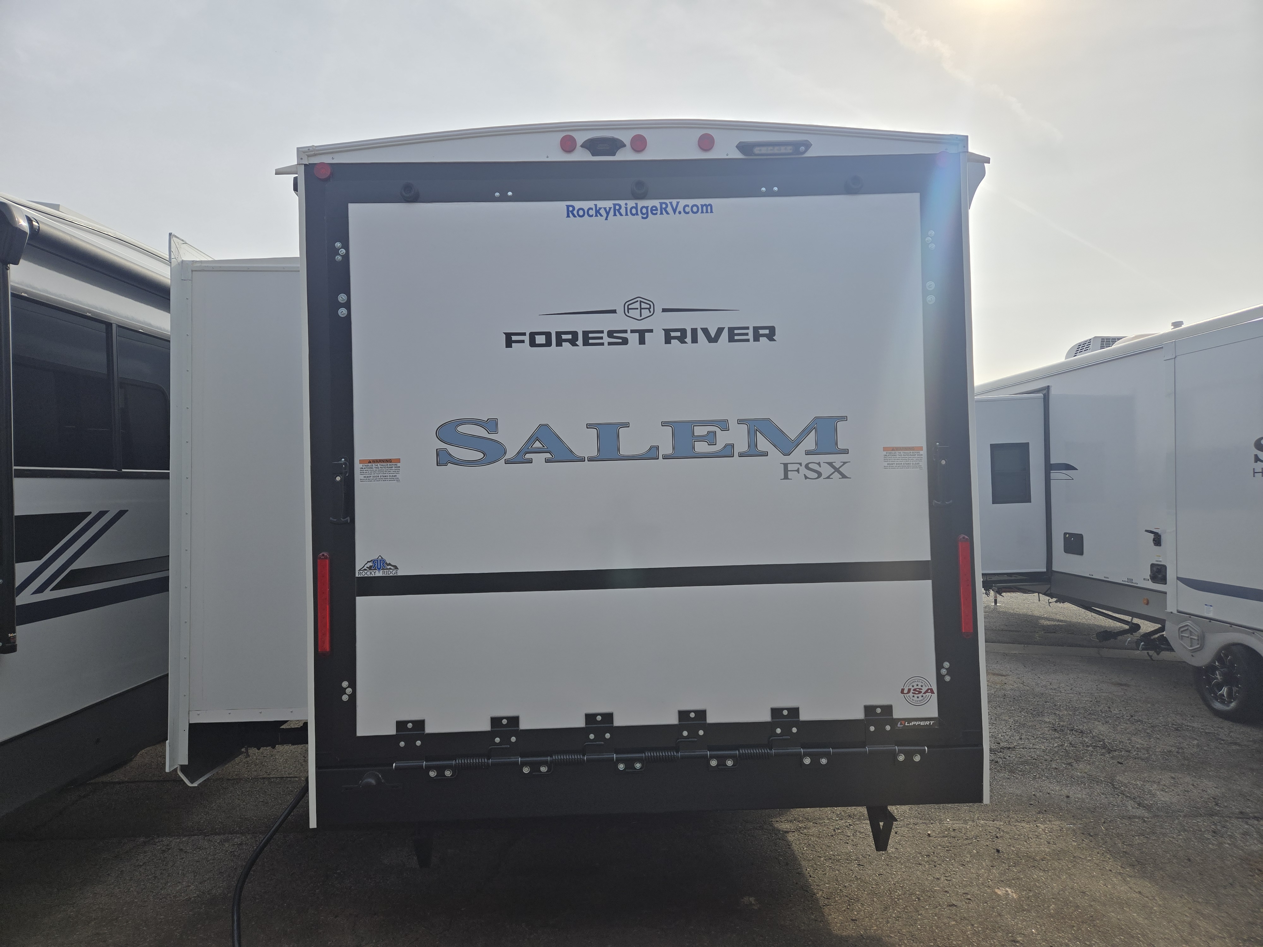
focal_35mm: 23
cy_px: 474
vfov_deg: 58.9
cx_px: 632
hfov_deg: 73.9
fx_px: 839
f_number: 1.8
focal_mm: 5.4
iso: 25
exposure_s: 1/3628
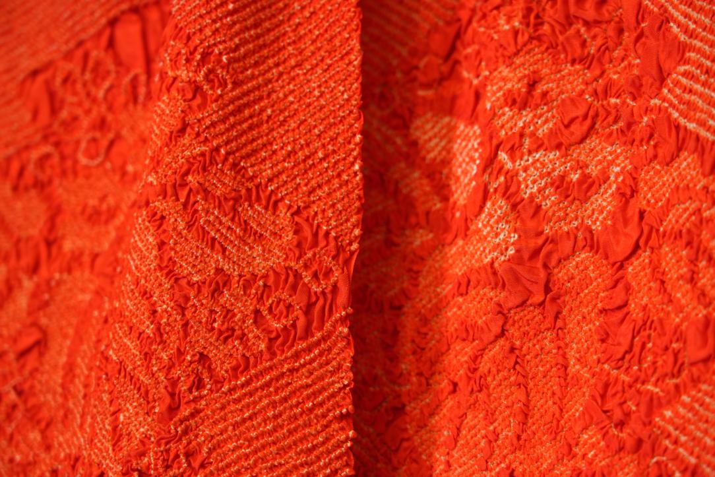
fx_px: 2086
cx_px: 358
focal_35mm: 105
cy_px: 238
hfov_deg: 19.5
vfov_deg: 13.0
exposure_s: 1/125
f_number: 5.6
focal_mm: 105
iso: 2000
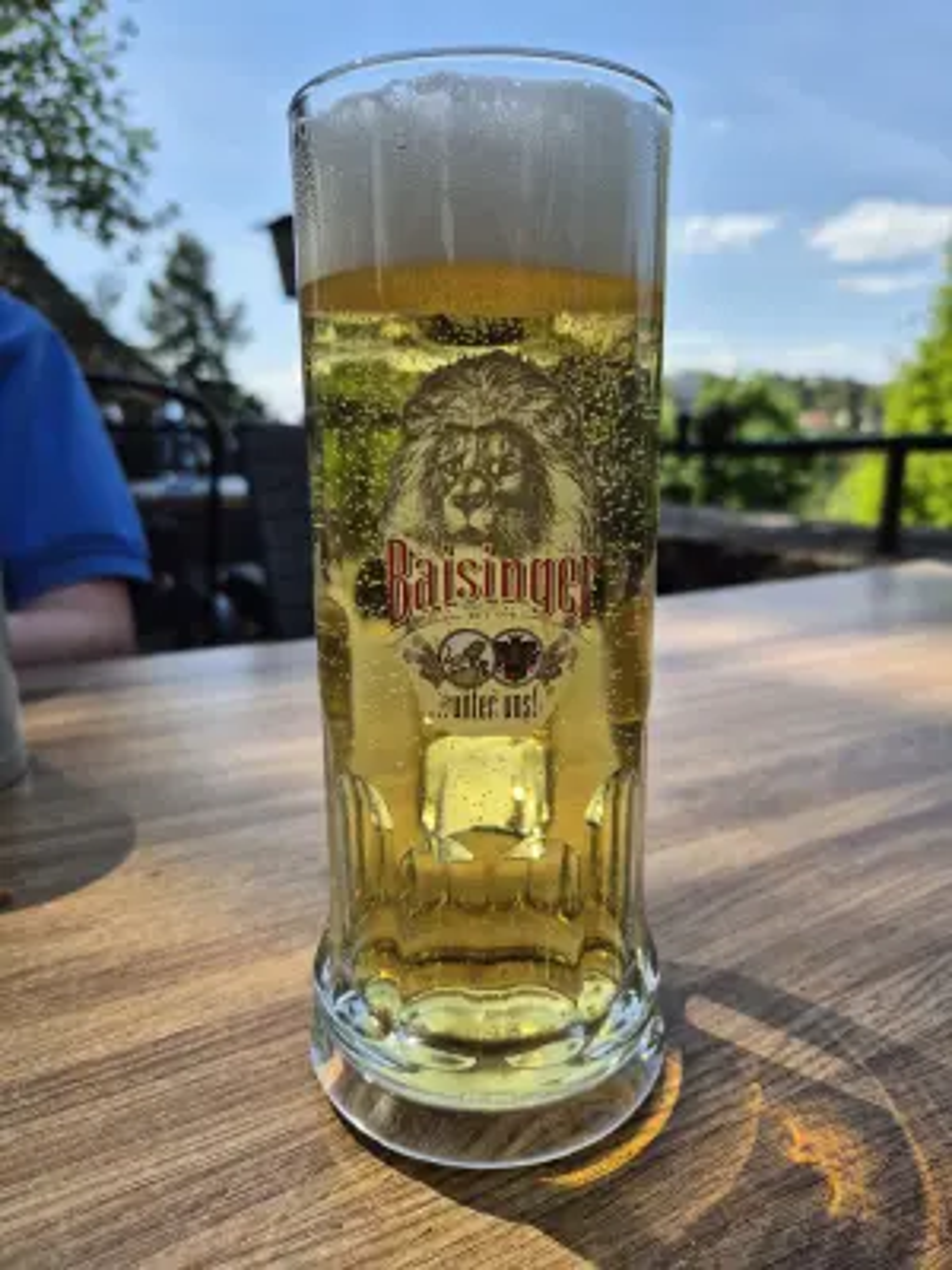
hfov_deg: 58.9
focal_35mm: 23
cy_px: 635
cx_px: 476
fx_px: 843
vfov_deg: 73.9
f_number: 1.8
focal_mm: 5.4
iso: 25
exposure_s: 1/1412
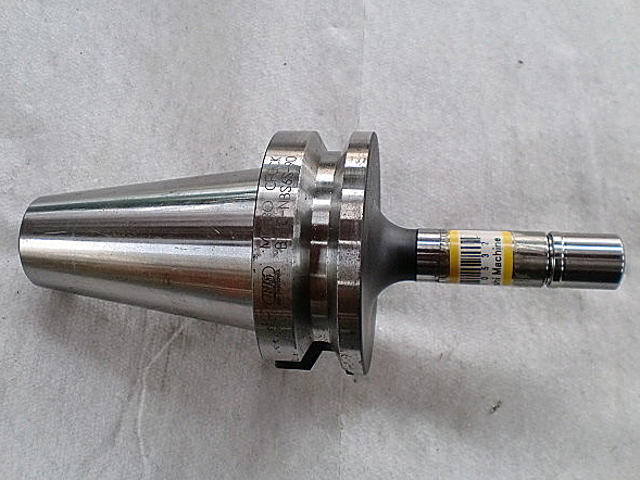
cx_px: 311
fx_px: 703
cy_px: 255
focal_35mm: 38
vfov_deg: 37.7
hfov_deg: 49.0
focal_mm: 6.3
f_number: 3.1
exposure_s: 1/60
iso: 200
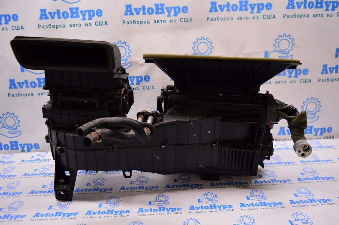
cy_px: 112
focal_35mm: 30
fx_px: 282
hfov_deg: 62.0
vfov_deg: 43.5
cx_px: 170
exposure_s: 1/400
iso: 3200
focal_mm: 20
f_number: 3.5
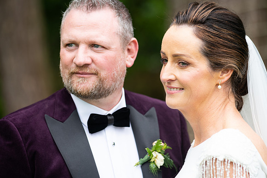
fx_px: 1372
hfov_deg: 11.1
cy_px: 89
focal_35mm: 185
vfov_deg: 7.4
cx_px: 134
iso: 250
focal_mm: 185
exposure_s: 1/200
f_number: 3.5
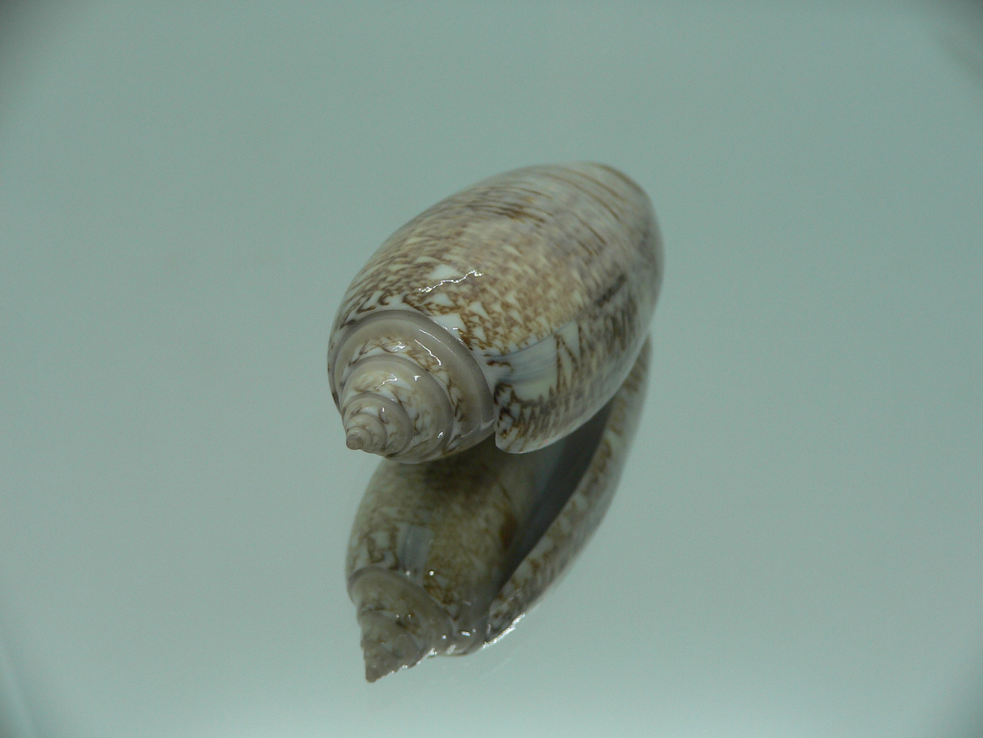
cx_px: 492
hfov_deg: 52.6
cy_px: 369
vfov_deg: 40.7
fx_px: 994
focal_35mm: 35
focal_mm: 4.6
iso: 80
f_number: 2.8
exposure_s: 1/60
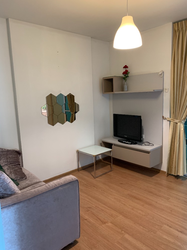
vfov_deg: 67.3
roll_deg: +1.6
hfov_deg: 53.1
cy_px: 125
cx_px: 94
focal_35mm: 26
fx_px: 187
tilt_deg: -8.4
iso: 320
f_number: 1.8
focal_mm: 4.25
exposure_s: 1/50
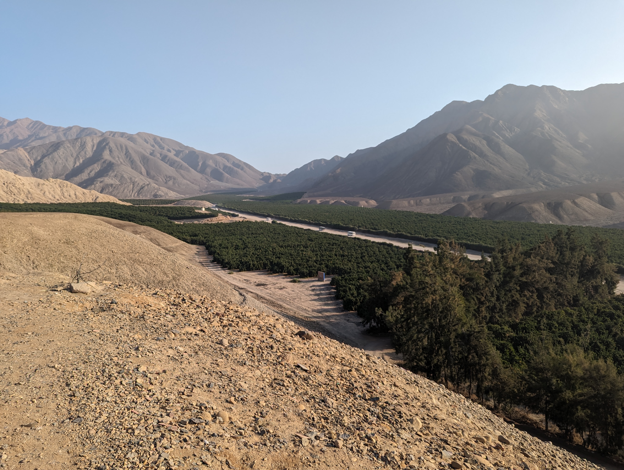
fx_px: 433
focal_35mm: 24
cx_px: 312
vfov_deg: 56.9
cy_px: 235
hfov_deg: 71.5
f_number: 1.85
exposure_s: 1/1348
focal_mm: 6.81
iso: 45
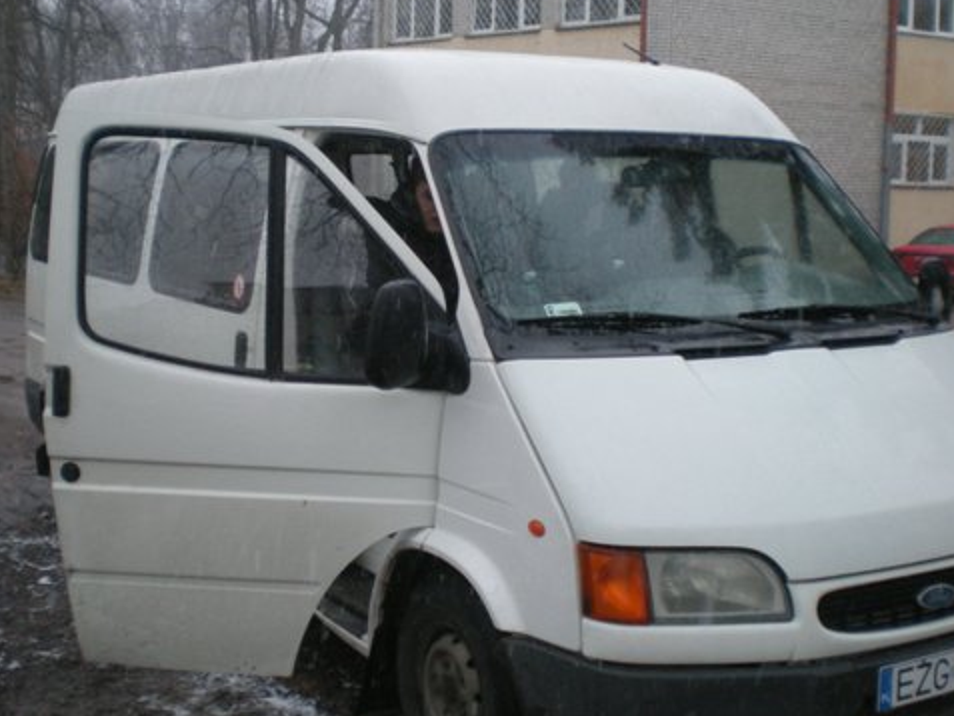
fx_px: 1406
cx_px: 464
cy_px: 352
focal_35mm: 51
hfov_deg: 37.5
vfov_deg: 28.6
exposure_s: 1/62.3
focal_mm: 6.3
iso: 158
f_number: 3.1
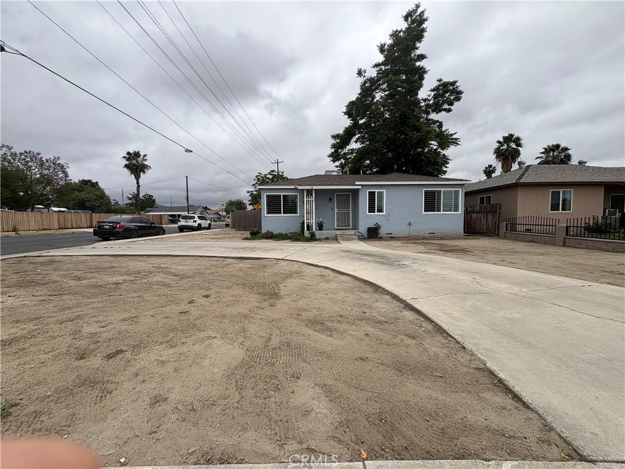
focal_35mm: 14
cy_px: 234
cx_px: 312
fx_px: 253
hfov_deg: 102.1
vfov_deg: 85.7
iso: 50
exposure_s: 1/2415
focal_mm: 2.22
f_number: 2.2
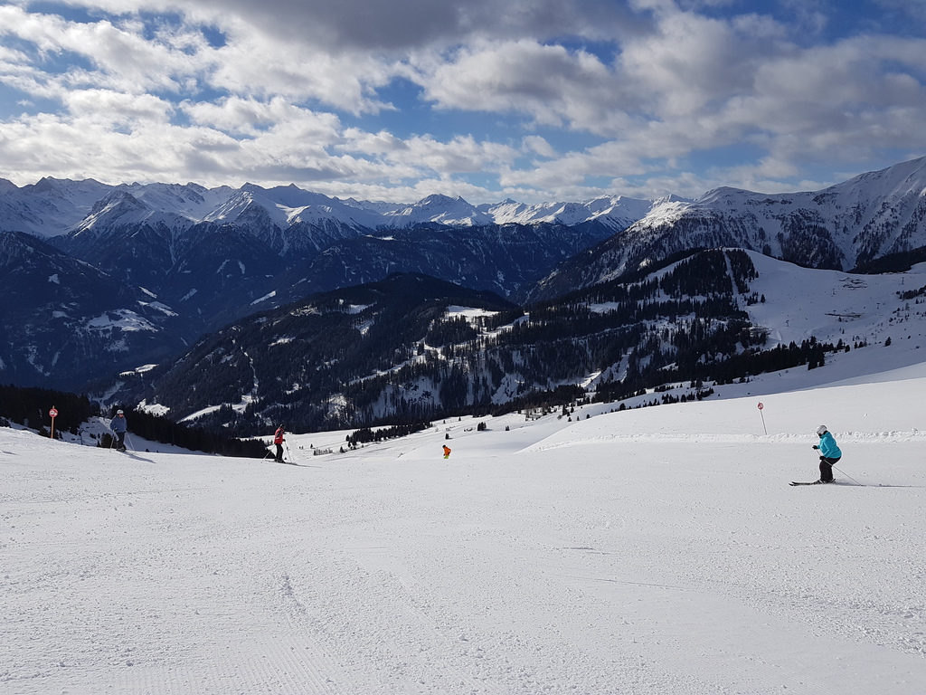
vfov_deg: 53.1
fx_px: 696
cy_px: 348
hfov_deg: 67.3
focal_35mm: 26
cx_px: 463
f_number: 1.7
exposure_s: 1/7872
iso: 50
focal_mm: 4.2
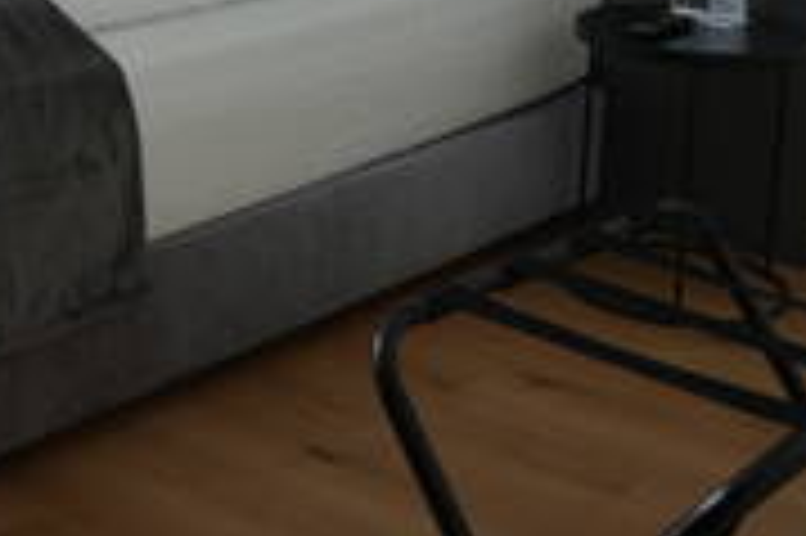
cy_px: -101
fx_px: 1610
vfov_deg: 18.0
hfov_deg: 27.3
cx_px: 108
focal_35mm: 72
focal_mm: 28
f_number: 4
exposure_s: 1/160
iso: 1000
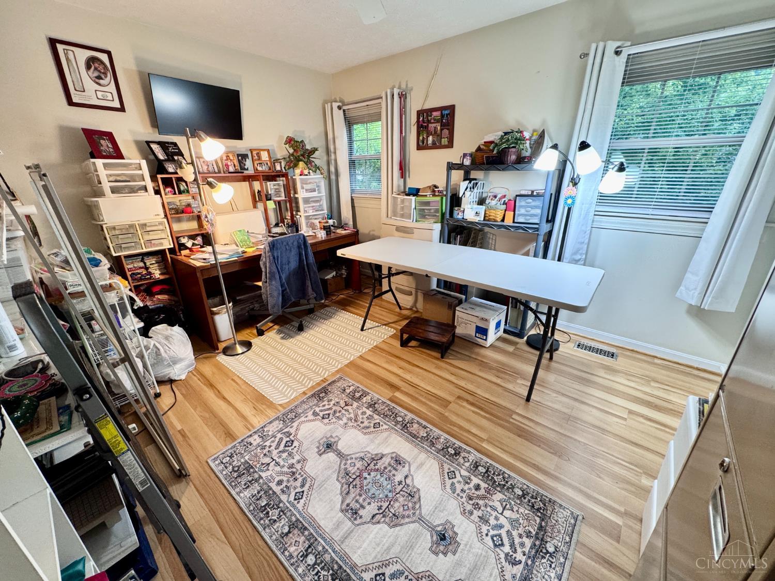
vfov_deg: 85.7
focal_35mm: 14
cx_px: 388
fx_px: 313
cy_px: 290
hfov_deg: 102.1
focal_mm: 2.22
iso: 160
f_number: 2.2
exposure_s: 1/60
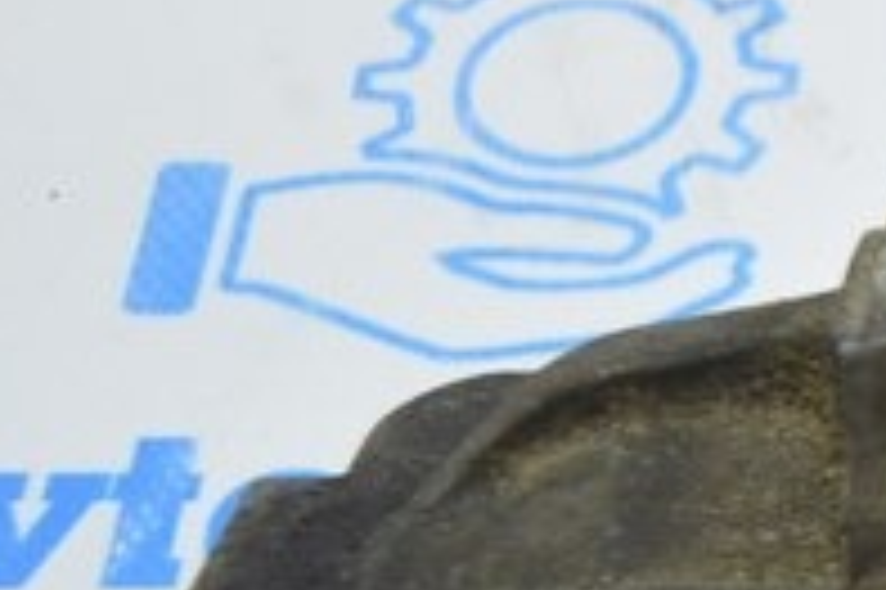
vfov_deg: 7.6
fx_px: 4416
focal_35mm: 180
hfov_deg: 10.7
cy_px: 516
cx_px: 1601
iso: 400
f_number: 3.8
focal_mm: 23
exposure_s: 1/50
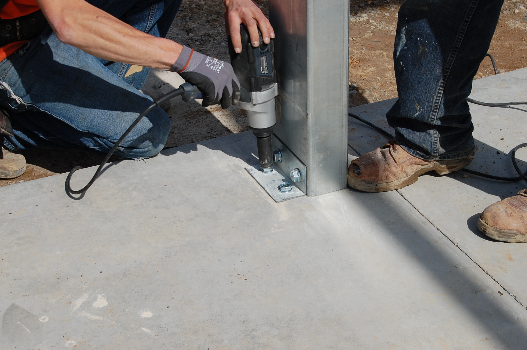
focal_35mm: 82
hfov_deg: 24.7
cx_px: 264
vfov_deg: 16.5
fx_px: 1206
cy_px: 175
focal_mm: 55
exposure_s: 1/400
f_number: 10
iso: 200
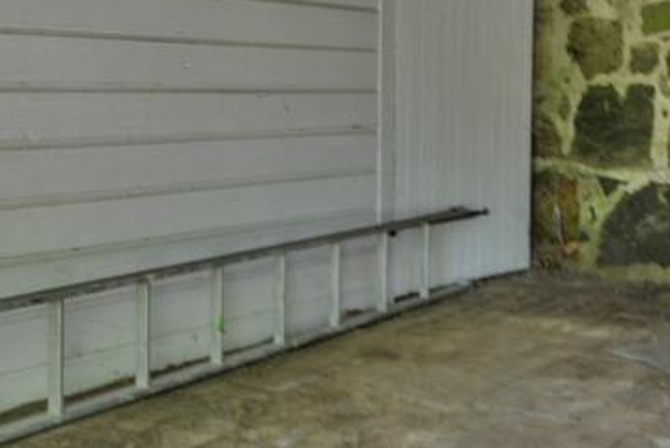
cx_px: 702
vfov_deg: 23.6
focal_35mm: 57
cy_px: 109
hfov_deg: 31.8
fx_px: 1062
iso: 200
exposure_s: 1/6
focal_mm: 20
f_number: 5.6
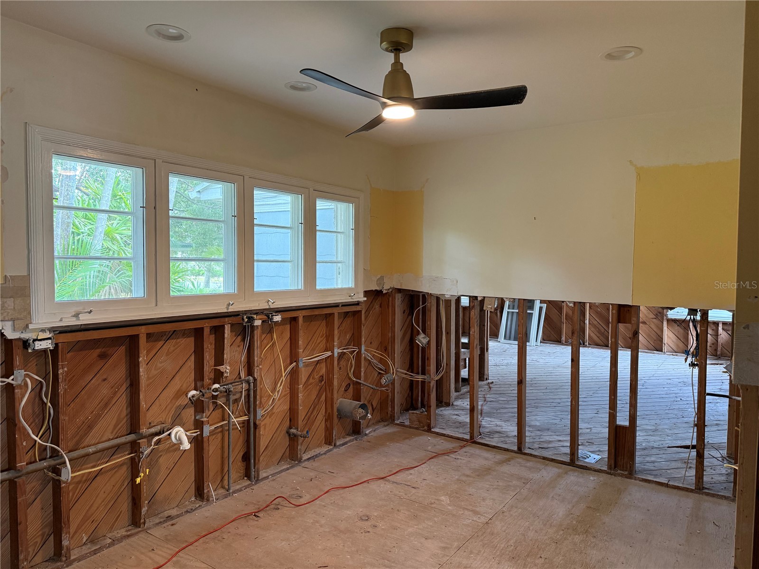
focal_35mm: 24
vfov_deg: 56.8
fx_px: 526
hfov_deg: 71.6
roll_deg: -0.9
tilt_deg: -2.6
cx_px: 380
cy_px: 284
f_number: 1.78
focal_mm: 6.76
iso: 320
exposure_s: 1/60
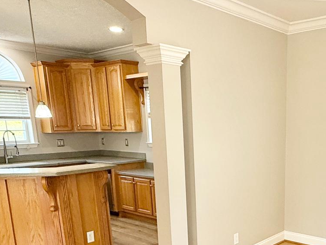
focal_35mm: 38
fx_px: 358
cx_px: 257
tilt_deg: -11.9
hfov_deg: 46.6
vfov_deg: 36.3
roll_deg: -0.7
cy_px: 200
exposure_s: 1/120
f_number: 2.2
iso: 160
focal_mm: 2.22
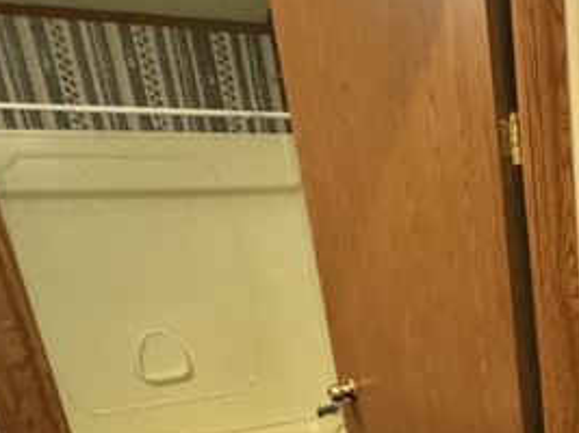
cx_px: 631
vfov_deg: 31.3
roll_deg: +0.0
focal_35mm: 42
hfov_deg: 37.7
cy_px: 450
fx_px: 702
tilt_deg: -17.8
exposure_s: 1/40
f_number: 2.2
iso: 1250
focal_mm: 2.22
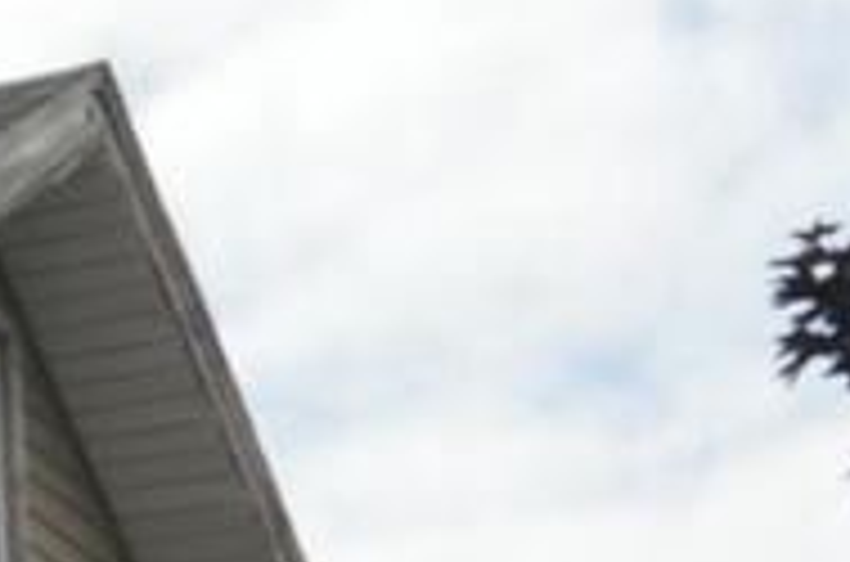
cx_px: -1214
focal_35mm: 229
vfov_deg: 5.6
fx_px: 5393
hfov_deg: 8.3
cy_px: 1670
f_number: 9
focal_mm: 20
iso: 100
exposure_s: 1/200
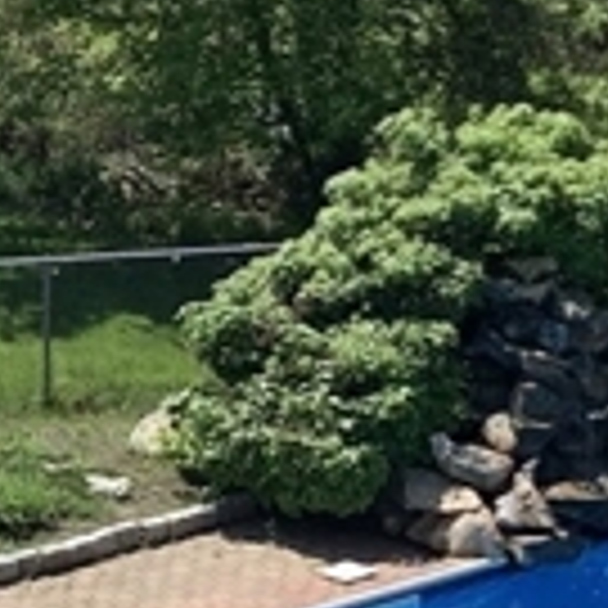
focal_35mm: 174
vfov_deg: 10.0
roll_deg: -1.6
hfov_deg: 10.0
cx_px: 176
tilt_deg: -18.5
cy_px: 477
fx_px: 3458
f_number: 1.8
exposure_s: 1/1406
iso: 25
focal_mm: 4.25
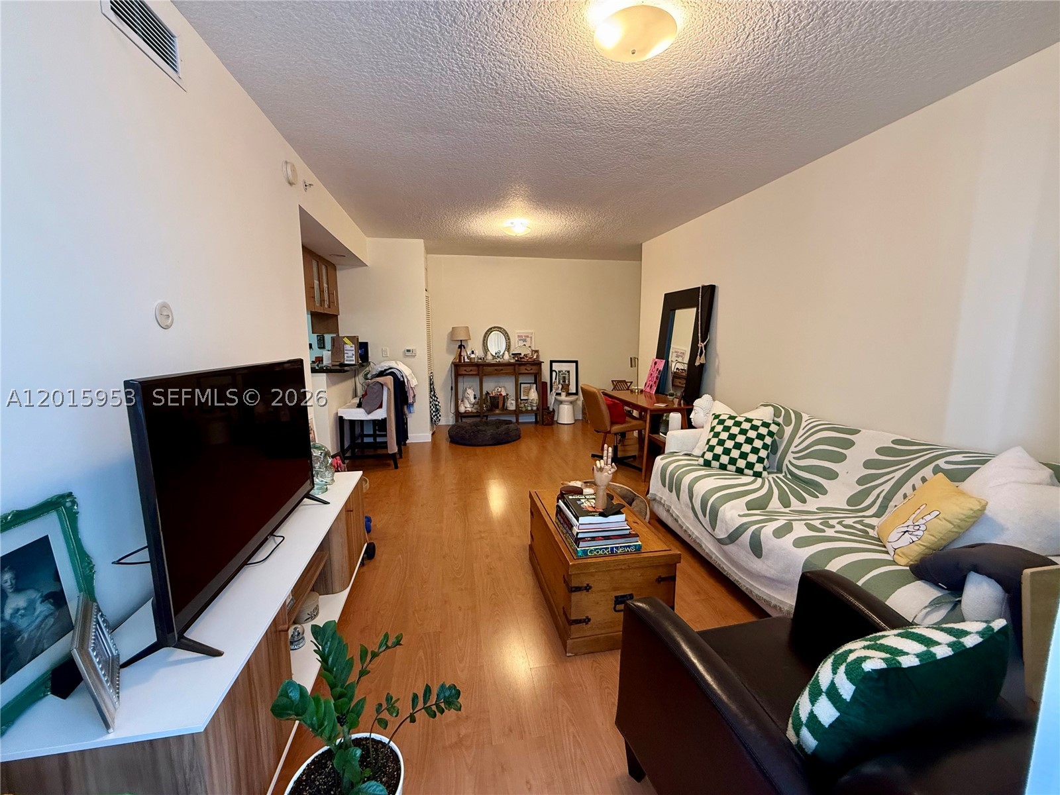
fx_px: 429
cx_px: 530
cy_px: 398
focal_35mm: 14
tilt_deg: -8.5
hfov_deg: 102.1
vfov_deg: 85.7
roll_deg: -0.3
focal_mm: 2.22
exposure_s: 1/60
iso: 400
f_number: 2.2
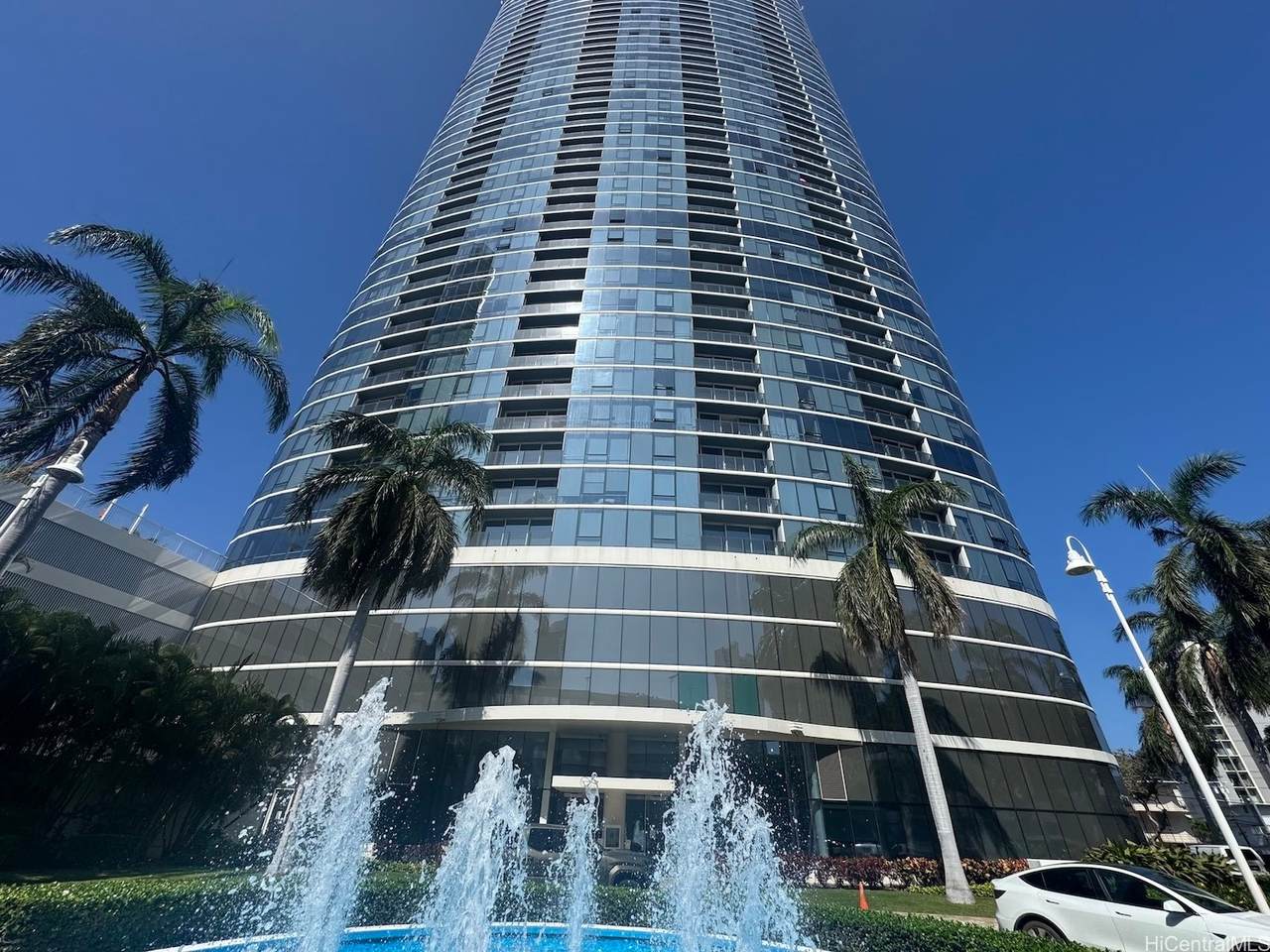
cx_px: 635
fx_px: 514
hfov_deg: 102.1
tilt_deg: +36.5
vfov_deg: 85.7
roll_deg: -2.3
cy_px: 476
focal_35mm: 14
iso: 50
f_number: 2.2
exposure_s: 1/2985
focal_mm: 2.22
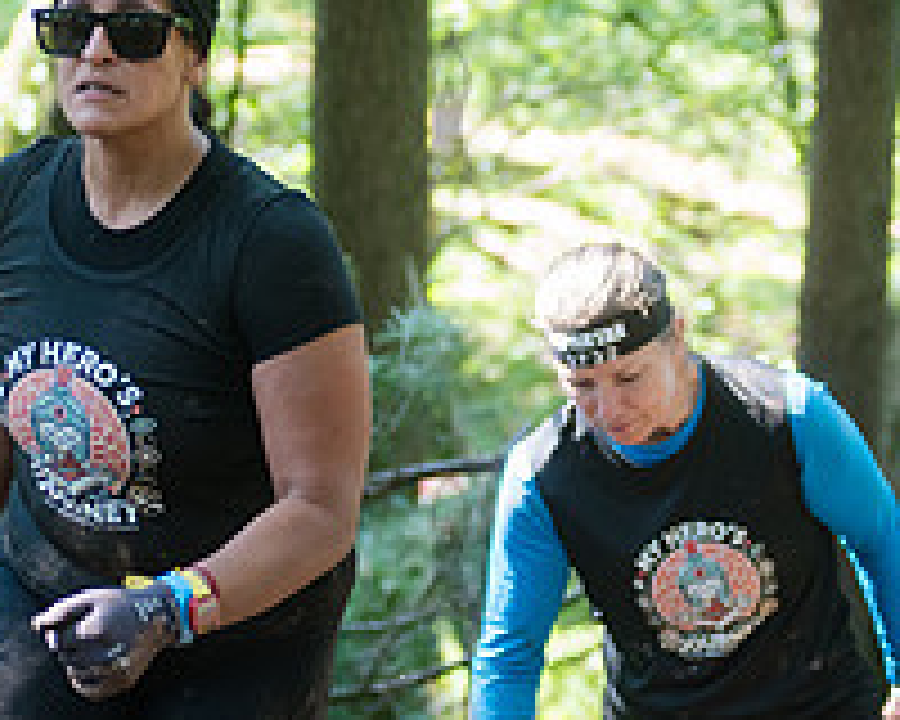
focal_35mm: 218
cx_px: 446
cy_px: 542
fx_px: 5807
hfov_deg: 8.9
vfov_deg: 7.1
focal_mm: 80
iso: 1000
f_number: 3.2
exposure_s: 1/400
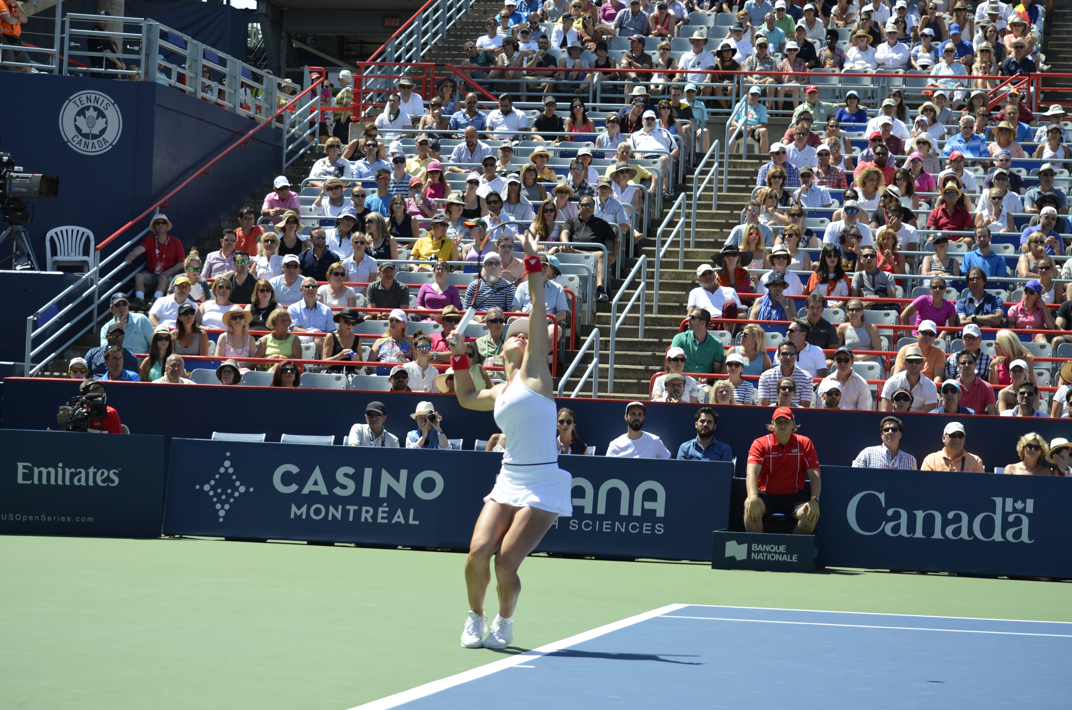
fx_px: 2764
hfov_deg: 22.0
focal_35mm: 93
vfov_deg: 14.6
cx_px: 536
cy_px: 355
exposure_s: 1/400
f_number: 5
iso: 100
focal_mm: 62
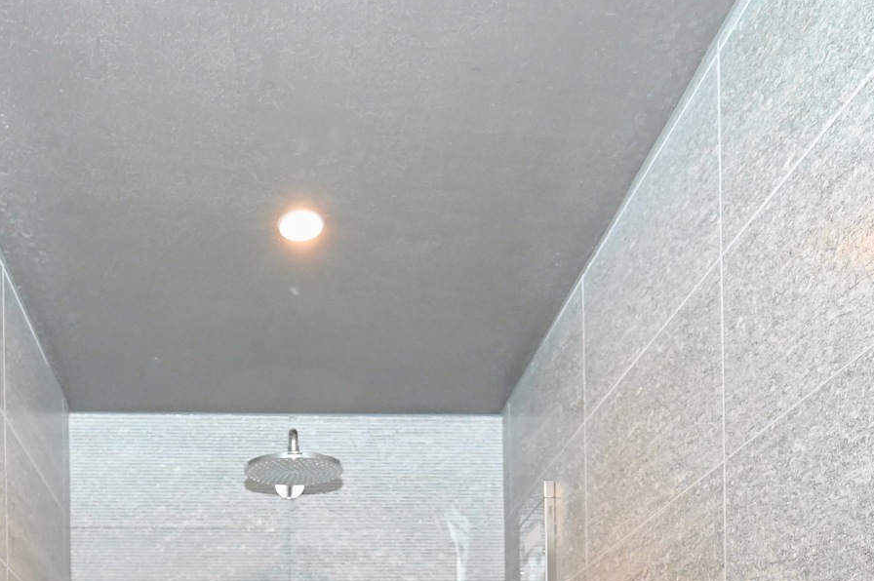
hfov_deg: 47.8
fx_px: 970
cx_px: 303
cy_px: 816
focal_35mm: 40
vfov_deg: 26.4
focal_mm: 14
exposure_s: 1/60
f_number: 4
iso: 3600
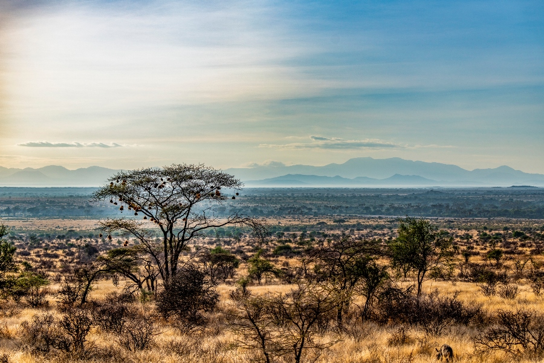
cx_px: 272
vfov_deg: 17.1
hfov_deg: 25.4
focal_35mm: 80
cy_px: 182
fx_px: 1209
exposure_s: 1/1000
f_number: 4.5
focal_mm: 80
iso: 64
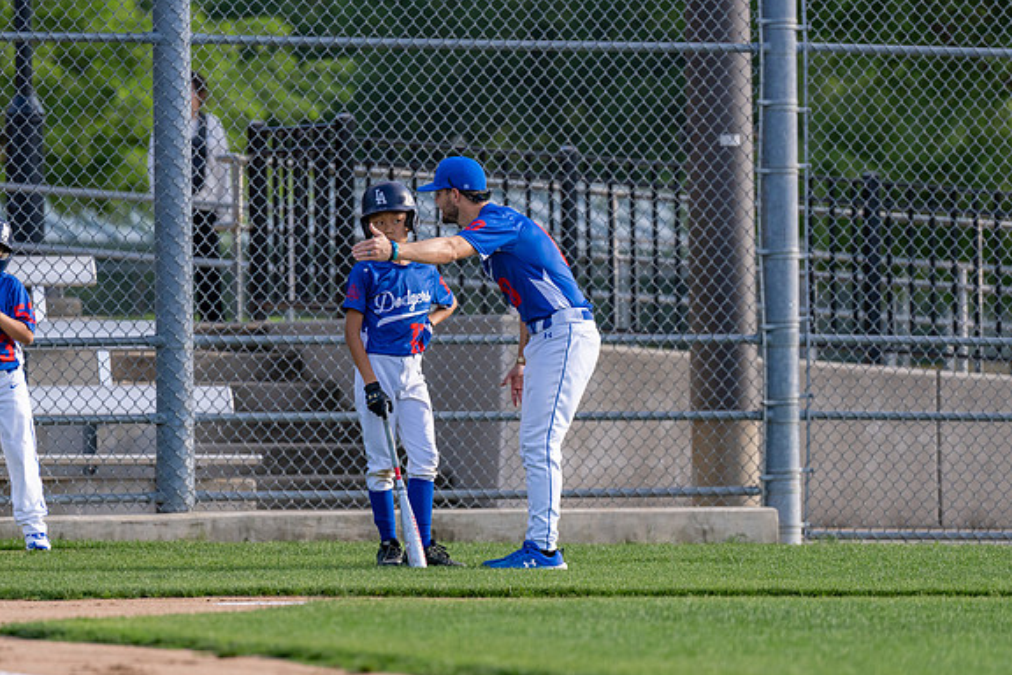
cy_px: 381
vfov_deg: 4.5
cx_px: 407
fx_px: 8629
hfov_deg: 6.7
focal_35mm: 307
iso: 400
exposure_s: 1/2500
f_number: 2.8
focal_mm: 200
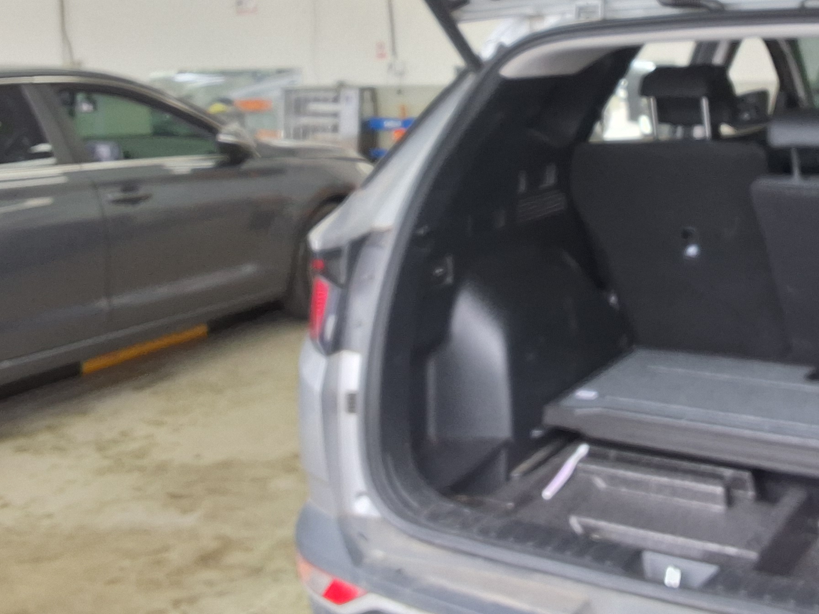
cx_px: 490
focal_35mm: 51
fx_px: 1207
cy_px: 99
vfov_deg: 27.8
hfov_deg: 37.4
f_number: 1.9
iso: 32
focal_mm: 2.91
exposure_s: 1/126
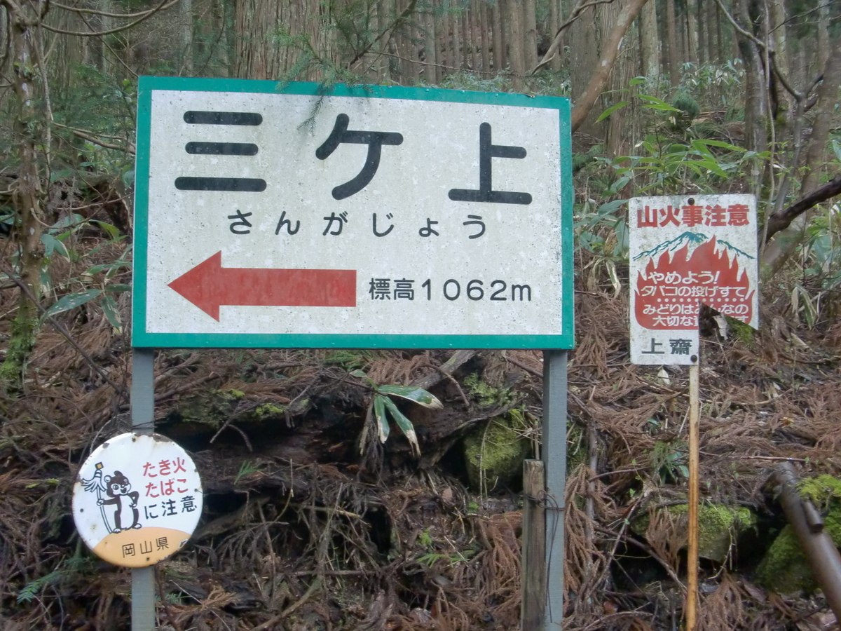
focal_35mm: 38
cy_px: 316
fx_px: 923
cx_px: 420
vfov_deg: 37.7
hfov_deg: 49.0
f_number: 3.9
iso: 250
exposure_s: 1/60
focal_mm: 6.66
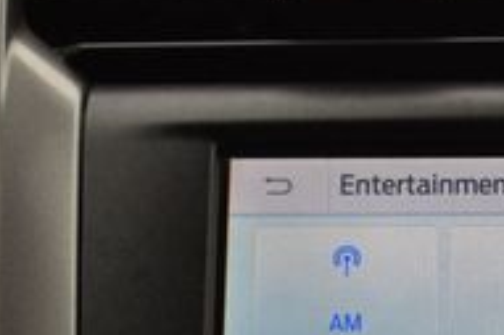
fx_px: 2392
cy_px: 353
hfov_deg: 11.8
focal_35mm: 171
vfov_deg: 8.0
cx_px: 562
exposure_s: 1/100
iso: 400
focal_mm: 34
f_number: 9
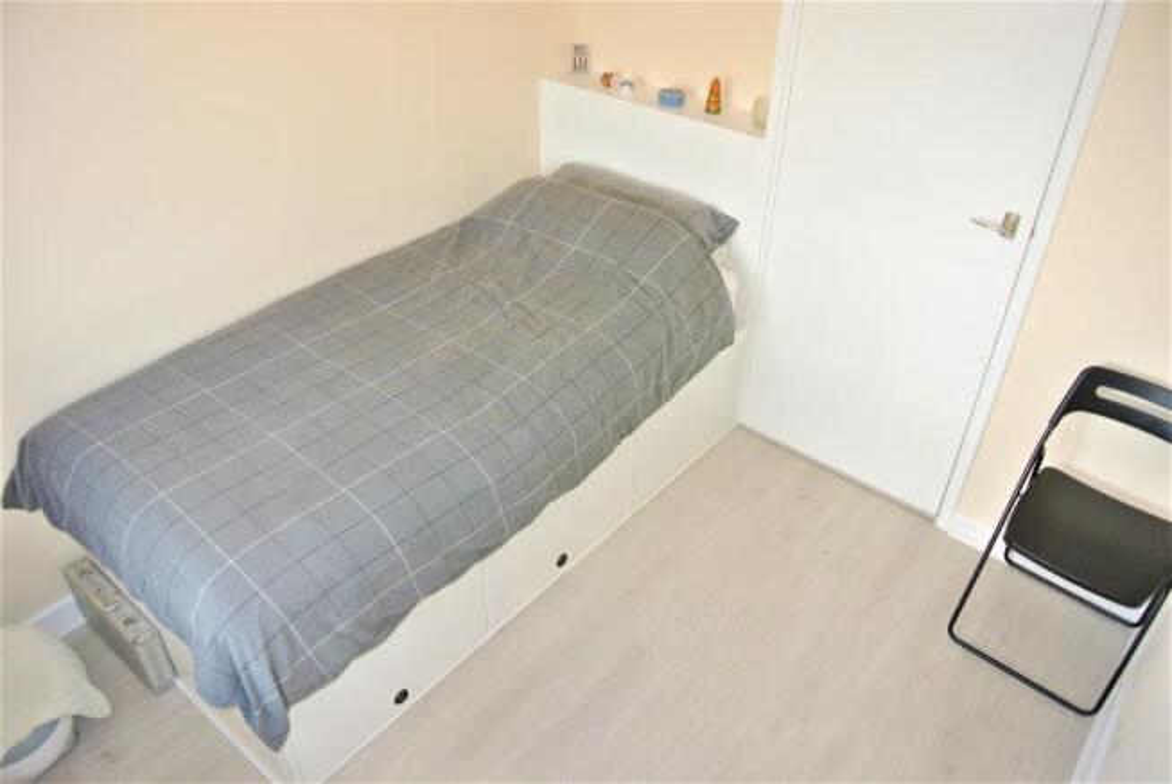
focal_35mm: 27
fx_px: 880
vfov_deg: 48.0
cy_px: 392
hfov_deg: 67.3
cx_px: 586
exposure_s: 1/60
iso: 180
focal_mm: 10
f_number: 3.5
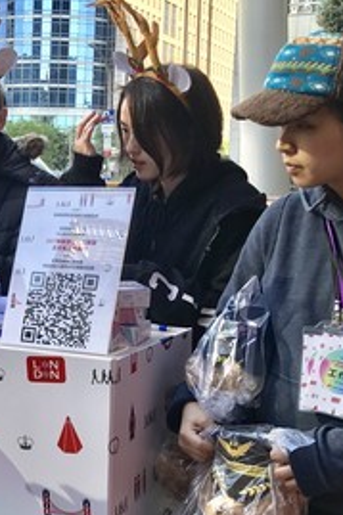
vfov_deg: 30.8
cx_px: -34
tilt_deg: -8.0
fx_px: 930
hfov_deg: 20.0
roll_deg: -1.7
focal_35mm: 65
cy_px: 324
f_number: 1.8
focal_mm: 3.99
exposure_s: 1/193
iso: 20
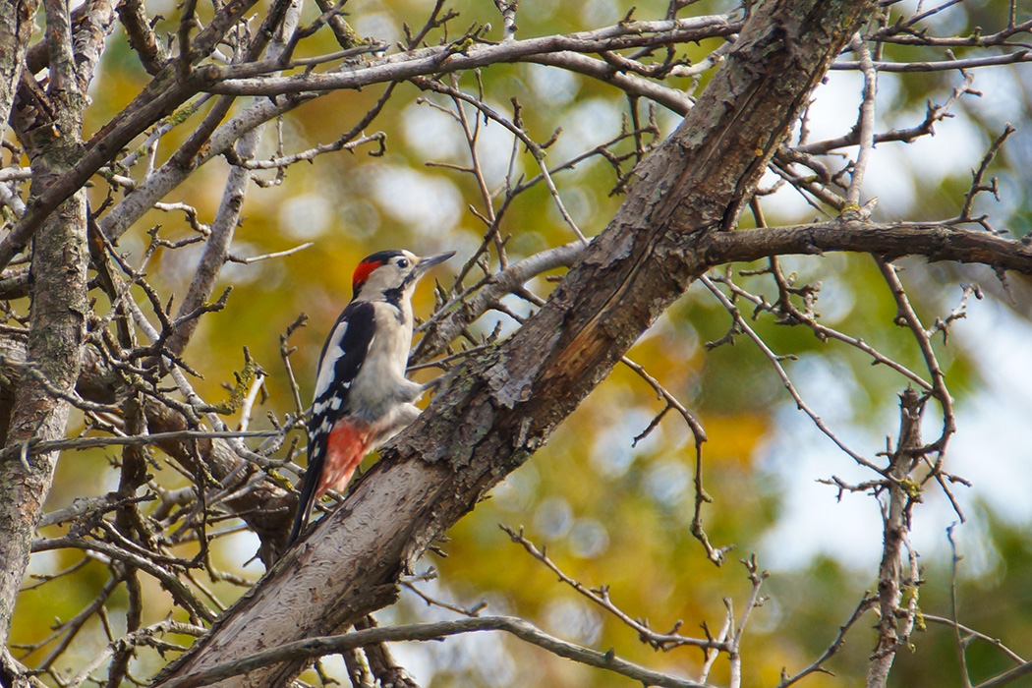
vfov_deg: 1.5
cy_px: 344
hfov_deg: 2.3
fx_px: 25798
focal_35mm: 900
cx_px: 516
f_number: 8
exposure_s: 1/400
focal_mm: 600
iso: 250
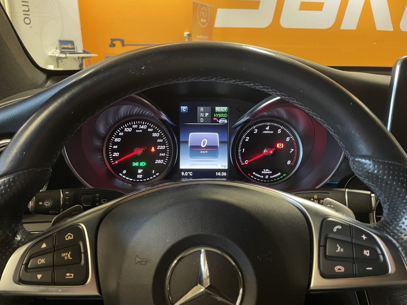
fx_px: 306
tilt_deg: -18.2
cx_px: 204
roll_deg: -0.8
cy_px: 152
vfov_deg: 53.1
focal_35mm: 26
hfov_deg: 67.3
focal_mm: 4.2
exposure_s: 1/45
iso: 500
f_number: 1.6
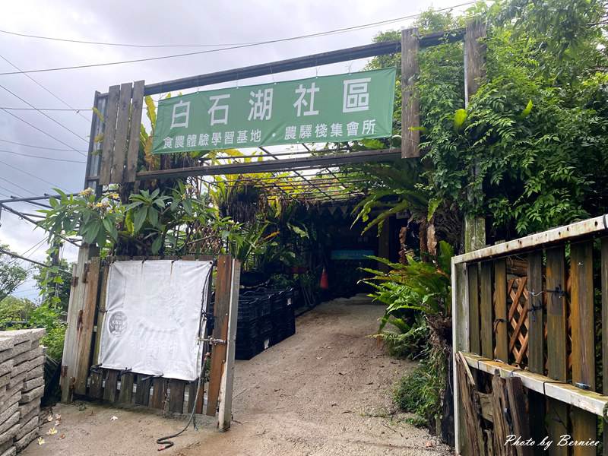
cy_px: 228
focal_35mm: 26
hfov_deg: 67.3
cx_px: 304
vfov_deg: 53.1
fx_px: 457
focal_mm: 4.25
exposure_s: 1/546
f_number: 1.8
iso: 32
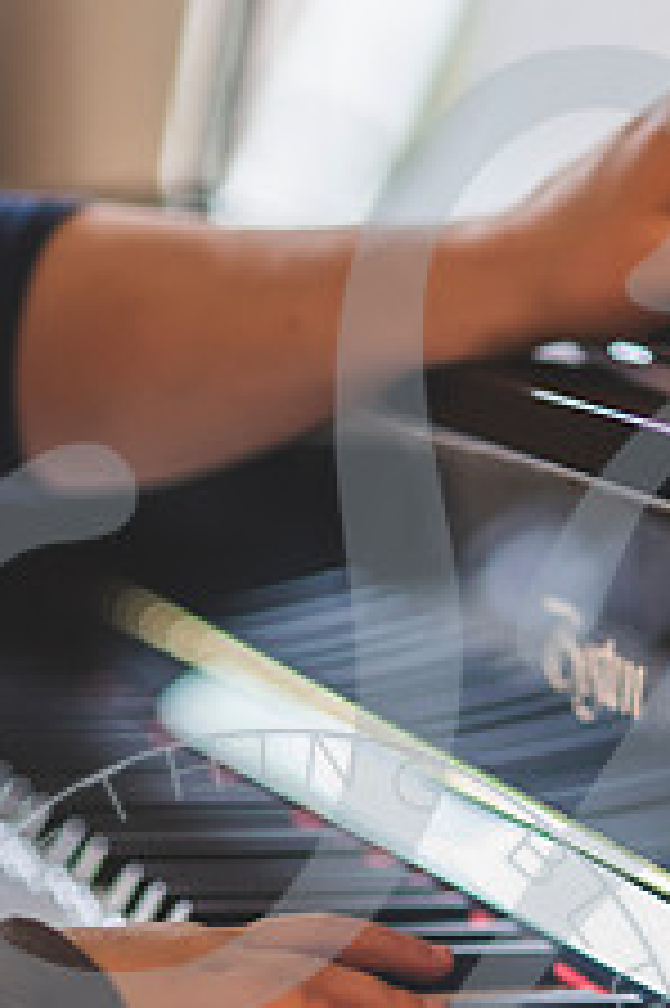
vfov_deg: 12.0
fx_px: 4781
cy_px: 806
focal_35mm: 171
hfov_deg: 8.0
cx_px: 486
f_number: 1.8
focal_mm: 85
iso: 1600
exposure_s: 1/125
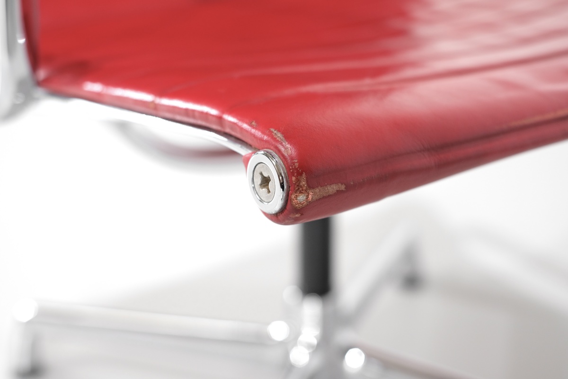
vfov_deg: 25.5
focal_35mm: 53
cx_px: 284
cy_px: 190
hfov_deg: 37.5
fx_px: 836
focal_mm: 35
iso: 800
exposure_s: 1/125
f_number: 3.2
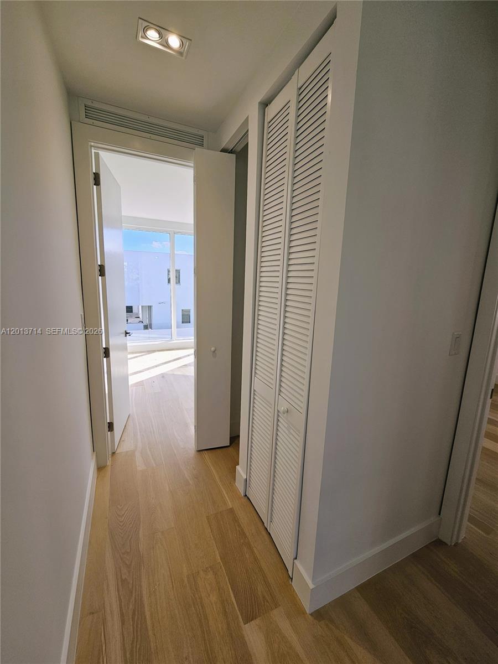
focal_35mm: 13
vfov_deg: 106.2
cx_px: 249
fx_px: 249
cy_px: 332
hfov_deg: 89.9
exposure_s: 1/120
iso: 50
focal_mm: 2.2
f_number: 2.2
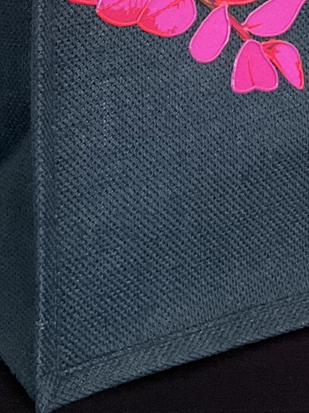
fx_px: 1274
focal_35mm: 107
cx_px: 333
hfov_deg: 13.6
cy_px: -157
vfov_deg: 17.1
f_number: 1.8
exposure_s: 1/60
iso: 80
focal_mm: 3
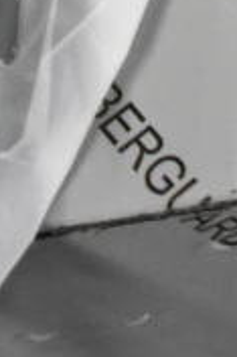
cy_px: -483
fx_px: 2780
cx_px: 16
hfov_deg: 4.9
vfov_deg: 6.9
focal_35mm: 281
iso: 5600
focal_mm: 36
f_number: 4.8
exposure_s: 1/60
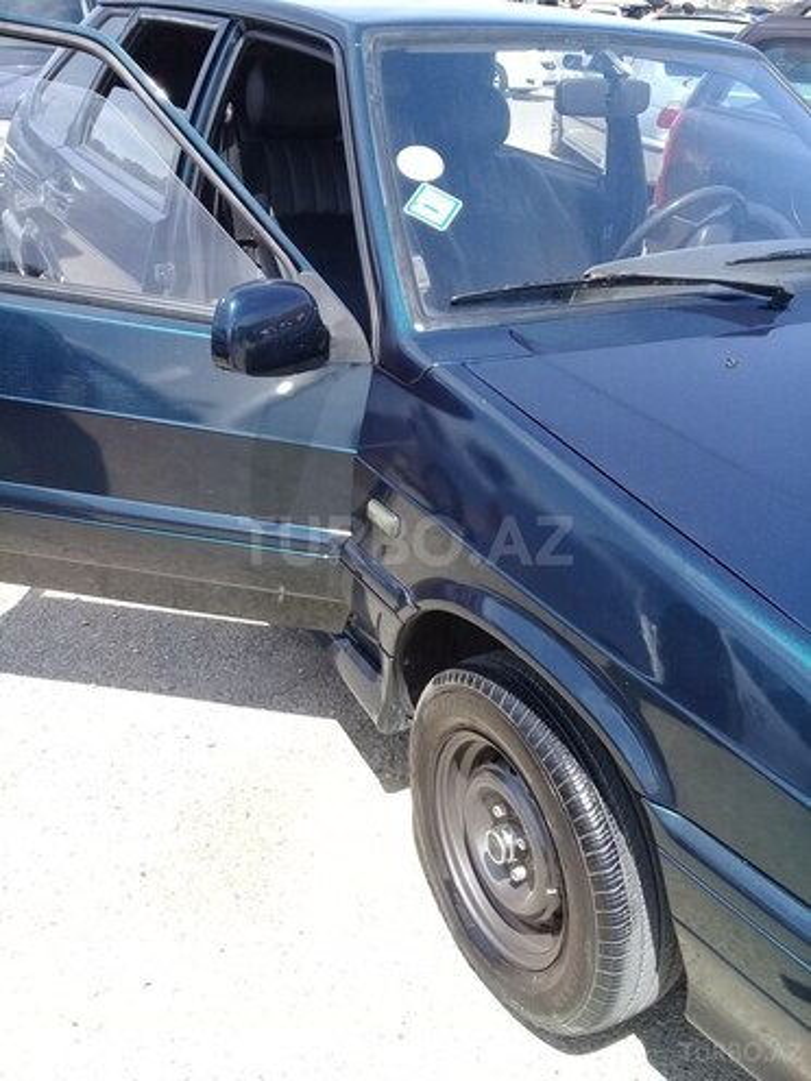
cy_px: 540
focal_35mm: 31
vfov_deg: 58.4
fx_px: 968
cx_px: 406
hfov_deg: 45.4
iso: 50
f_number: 2.2
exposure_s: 1/492
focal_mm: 3.3
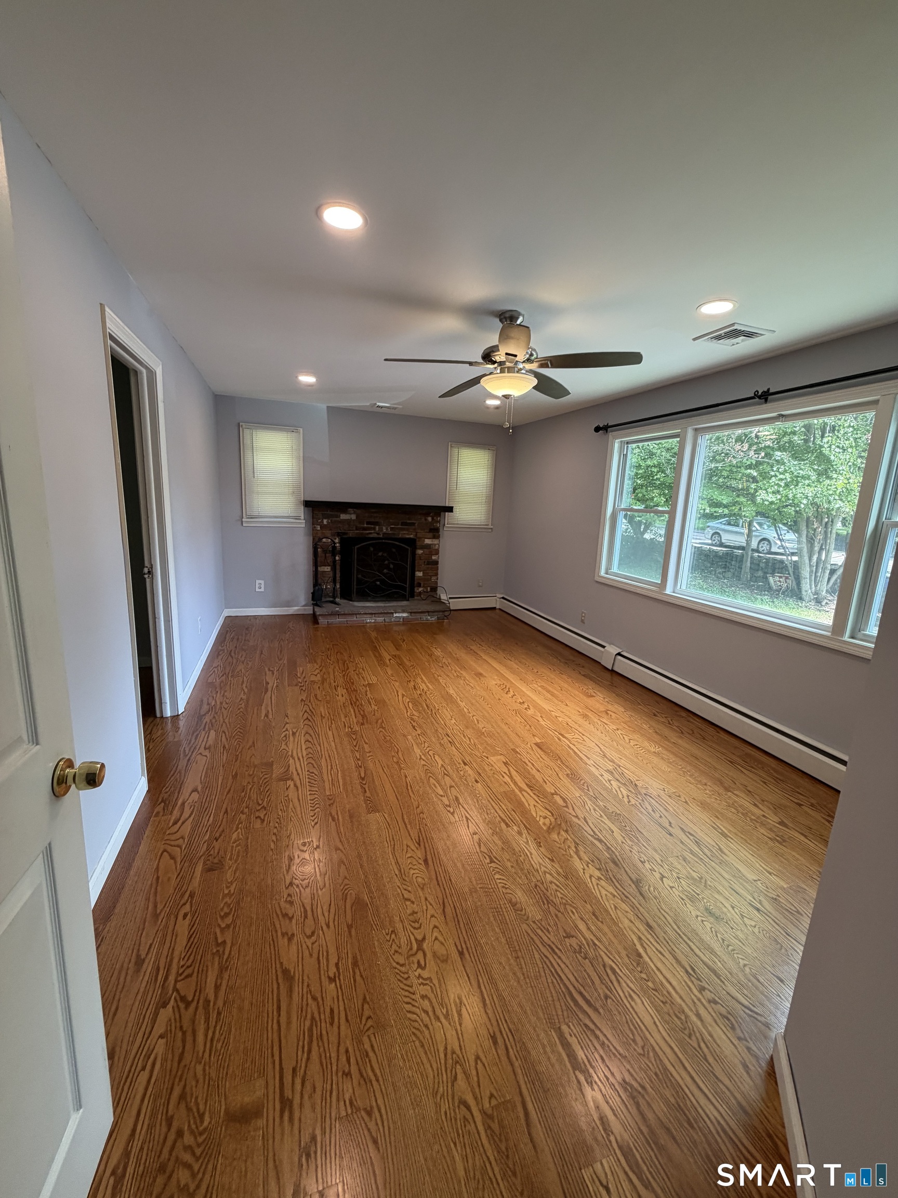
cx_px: 449
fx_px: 484
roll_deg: -3.1
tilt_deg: -10.9
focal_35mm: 14
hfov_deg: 85.7
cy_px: 599
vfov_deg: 102.1
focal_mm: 2.22
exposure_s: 1/120
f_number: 2.2
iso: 125
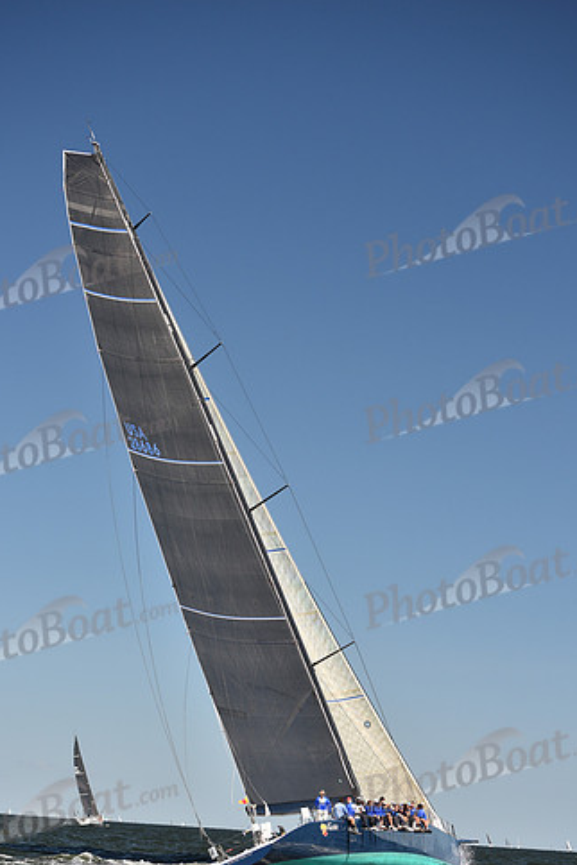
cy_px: 516
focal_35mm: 84
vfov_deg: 24.2
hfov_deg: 16.3
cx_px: 271
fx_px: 2019
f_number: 3.5
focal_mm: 70
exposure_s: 1/1000
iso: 250
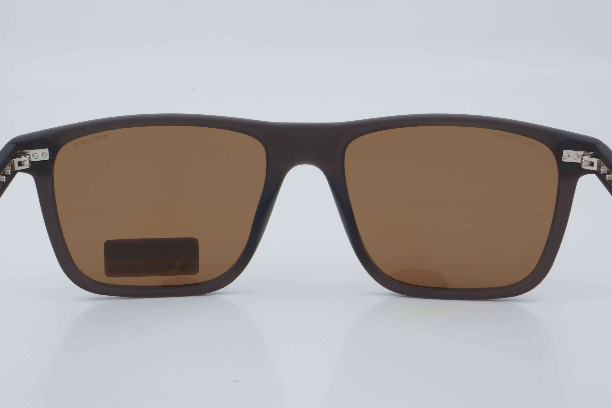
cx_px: 306
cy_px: 204
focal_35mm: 75
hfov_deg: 27.0
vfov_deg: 18.2
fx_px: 1275
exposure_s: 1/4
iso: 100
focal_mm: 50
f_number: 29
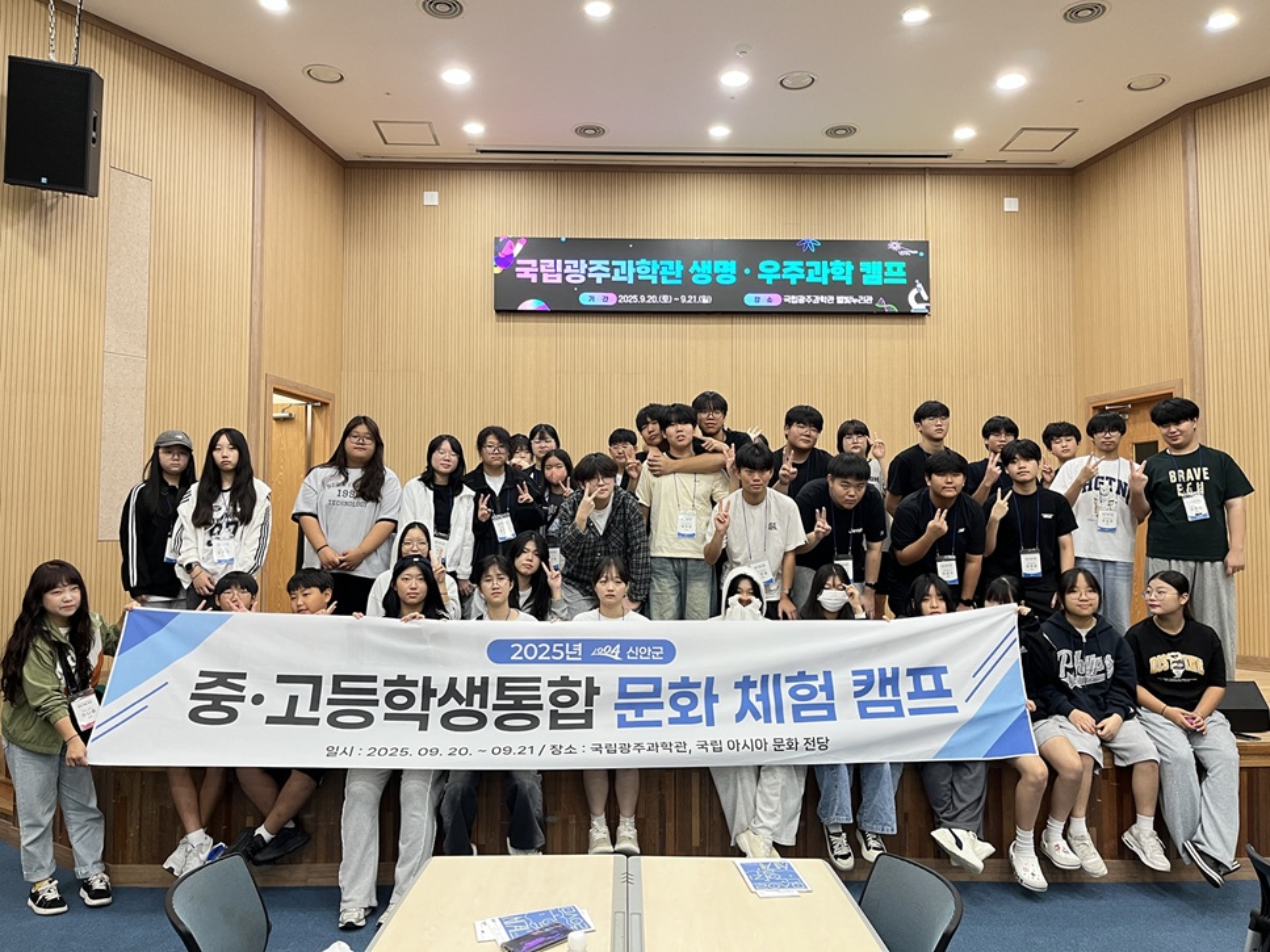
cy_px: 476
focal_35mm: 26
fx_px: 954
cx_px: 635
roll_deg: -0.1
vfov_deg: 53.1
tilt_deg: +2.5
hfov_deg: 67.3
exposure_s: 1/60
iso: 125
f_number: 1.6
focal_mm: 5.1
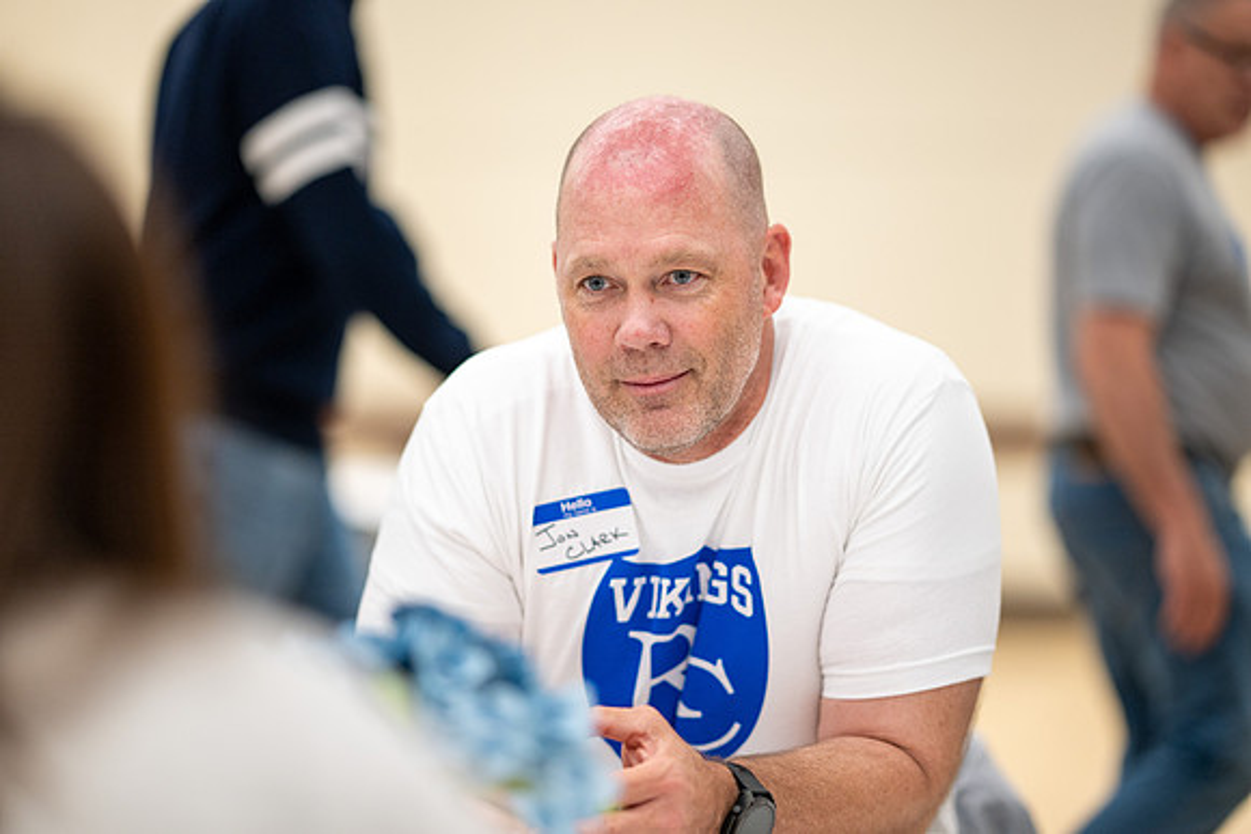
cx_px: 626
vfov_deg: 13.0
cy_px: 417
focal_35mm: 105
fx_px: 3649
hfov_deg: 19.5
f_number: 1.6
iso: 640
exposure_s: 1/400
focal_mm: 105
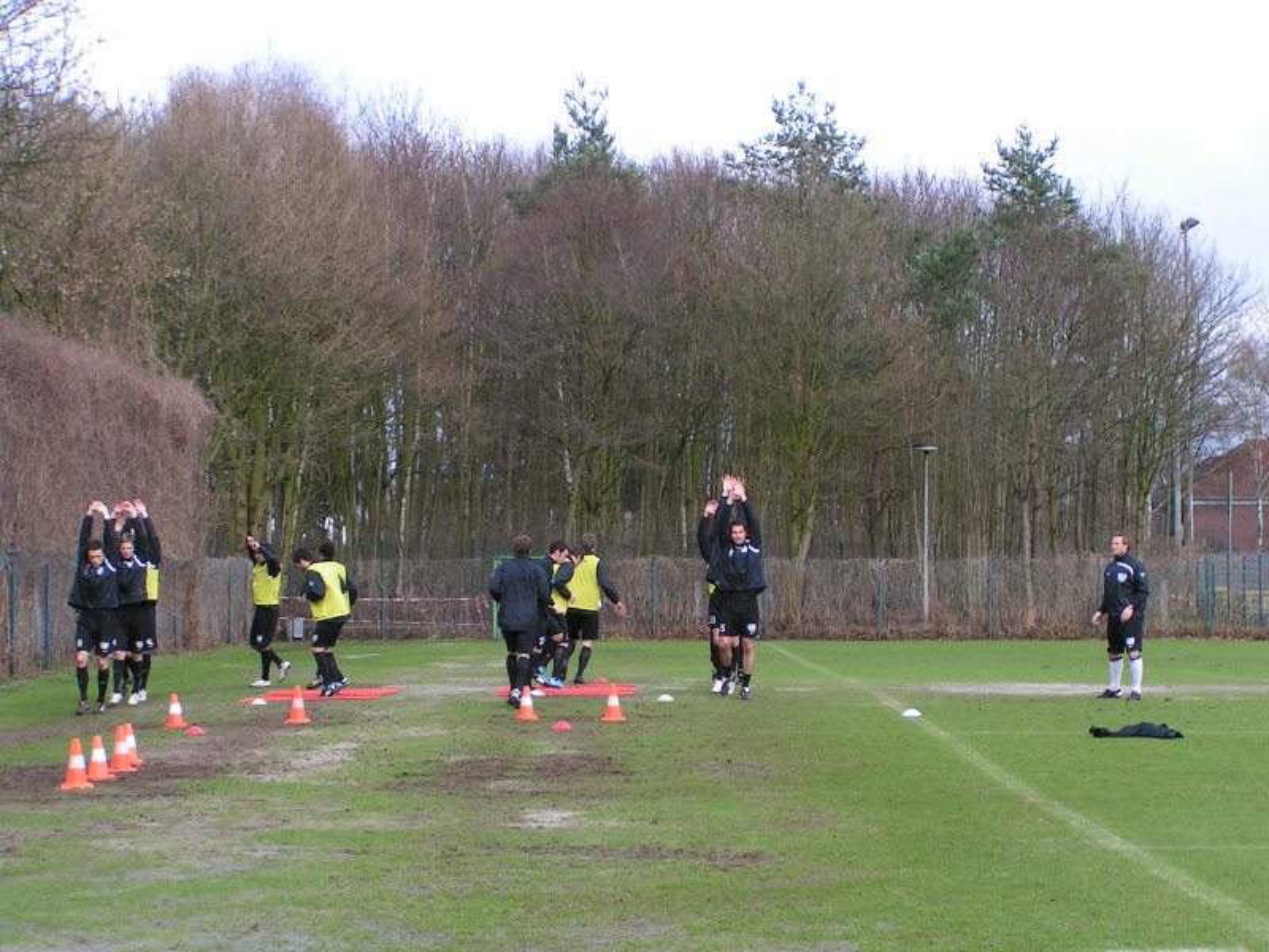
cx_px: 634
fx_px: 3006
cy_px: 476
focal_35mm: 82
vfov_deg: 18.0
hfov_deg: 23.8
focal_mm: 12.6
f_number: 5
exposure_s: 1/125
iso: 50
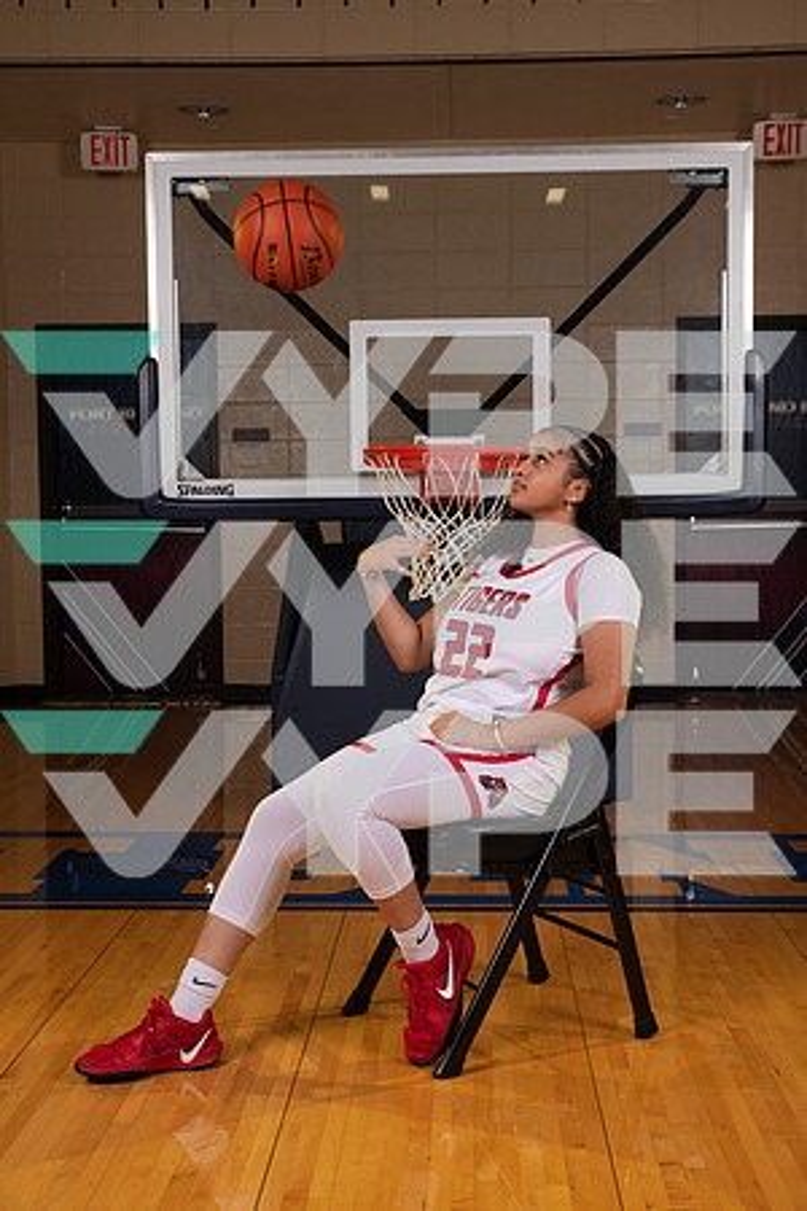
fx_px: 1547
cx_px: 404
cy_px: 606
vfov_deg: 42.7
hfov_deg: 29.2
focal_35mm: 46
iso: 320
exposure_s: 1/320
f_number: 7.1
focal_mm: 46
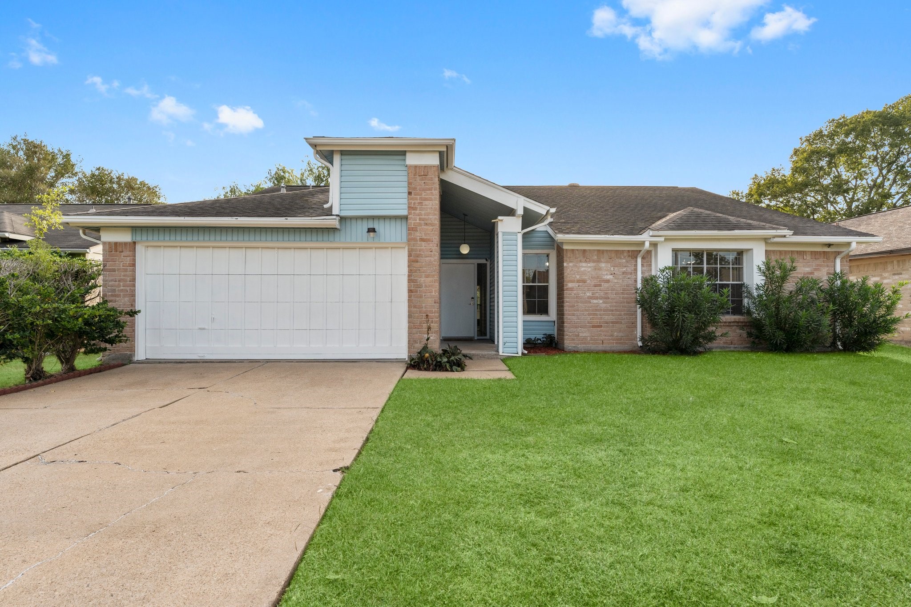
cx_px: 456
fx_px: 455
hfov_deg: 90.0
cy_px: 304
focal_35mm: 18
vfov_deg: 67.4
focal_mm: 18
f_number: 11
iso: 640
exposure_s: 1/400
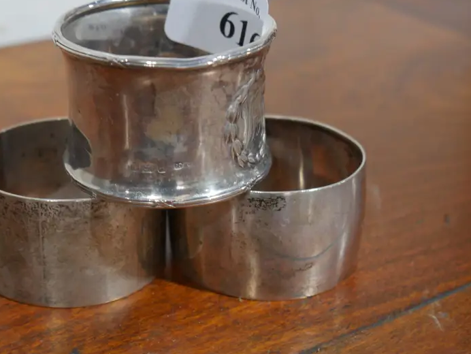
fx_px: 1008
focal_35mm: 74
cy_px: 154
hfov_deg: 26.2
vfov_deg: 19.9
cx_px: 179
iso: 1000
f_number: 5.3
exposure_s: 1/60
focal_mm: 25
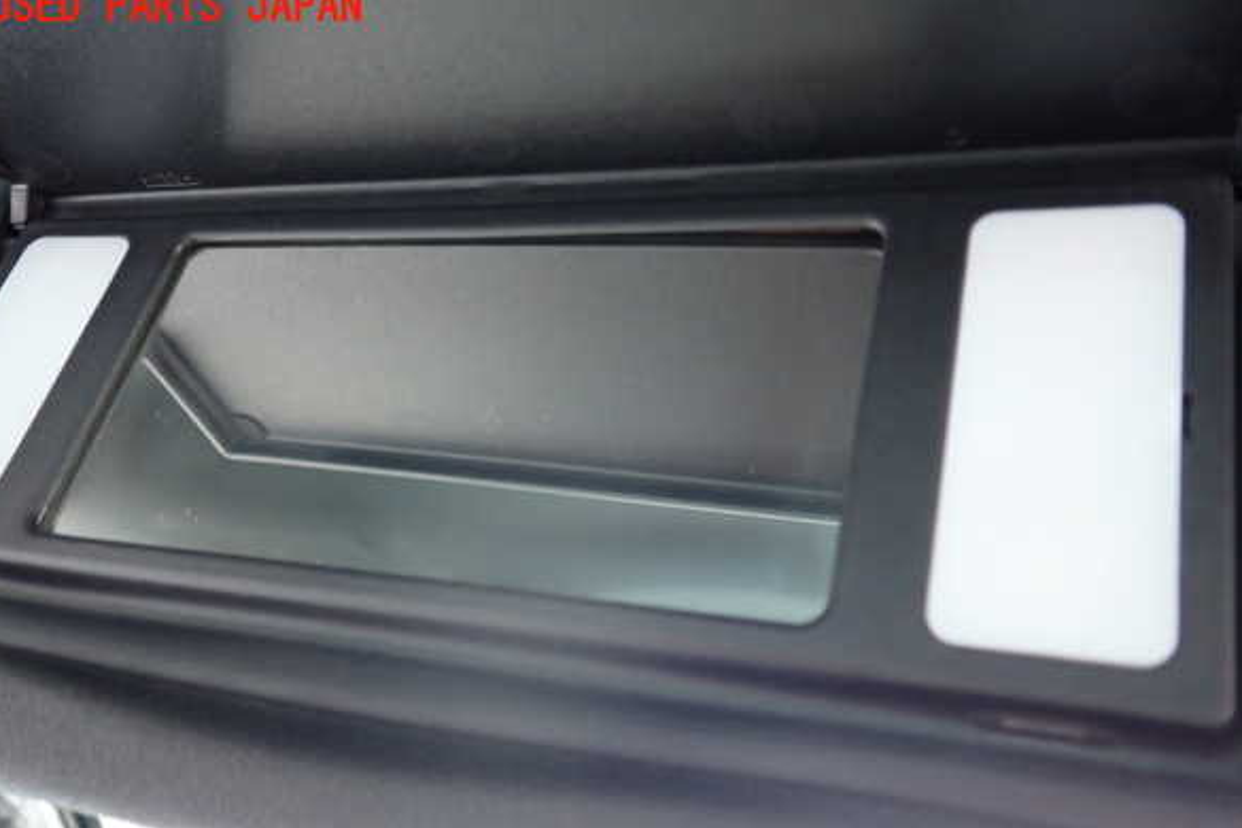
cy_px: 459
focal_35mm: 32
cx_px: 614
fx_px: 1104
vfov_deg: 41.1
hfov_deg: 58.7
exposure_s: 1/30
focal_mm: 5.4
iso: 500
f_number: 2.3
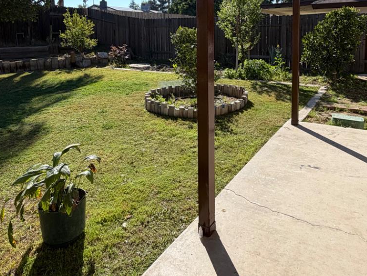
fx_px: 297
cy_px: 48
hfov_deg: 63.2
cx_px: 206
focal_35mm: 28
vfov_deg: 46.7
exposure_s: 1/809
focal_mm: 2.22
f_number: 2.2
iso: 25
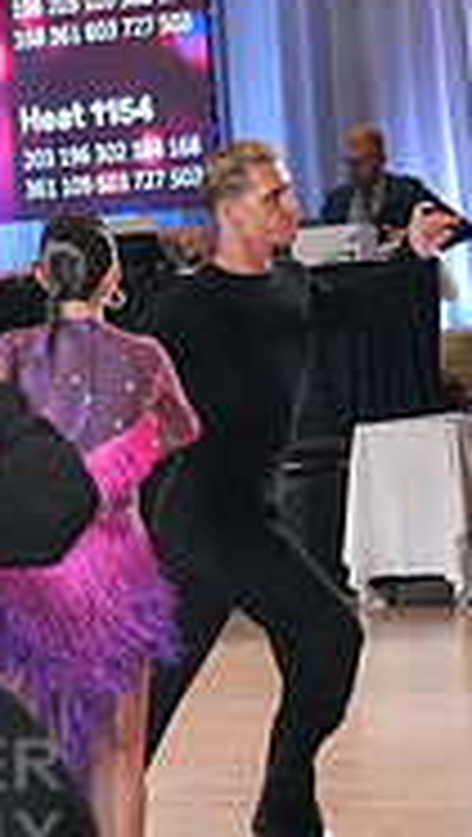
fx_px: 4061
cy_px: 808
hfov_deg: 6.5
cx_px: -373
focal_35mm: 183
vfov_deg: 11.7
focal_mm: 56
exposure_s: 1/500
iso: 4000
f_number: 4
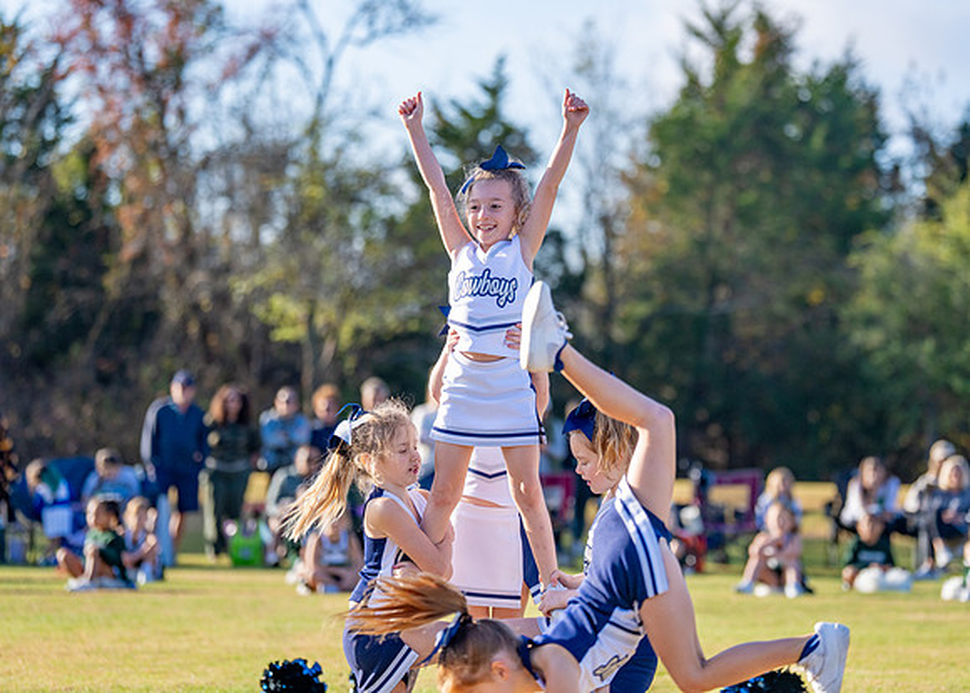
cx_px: 529
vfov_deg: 11.0
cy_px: 330
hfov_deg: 15.3
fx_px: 3604
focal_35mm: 131
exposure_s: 1/3200
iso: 250
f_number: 2.8
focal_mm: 118
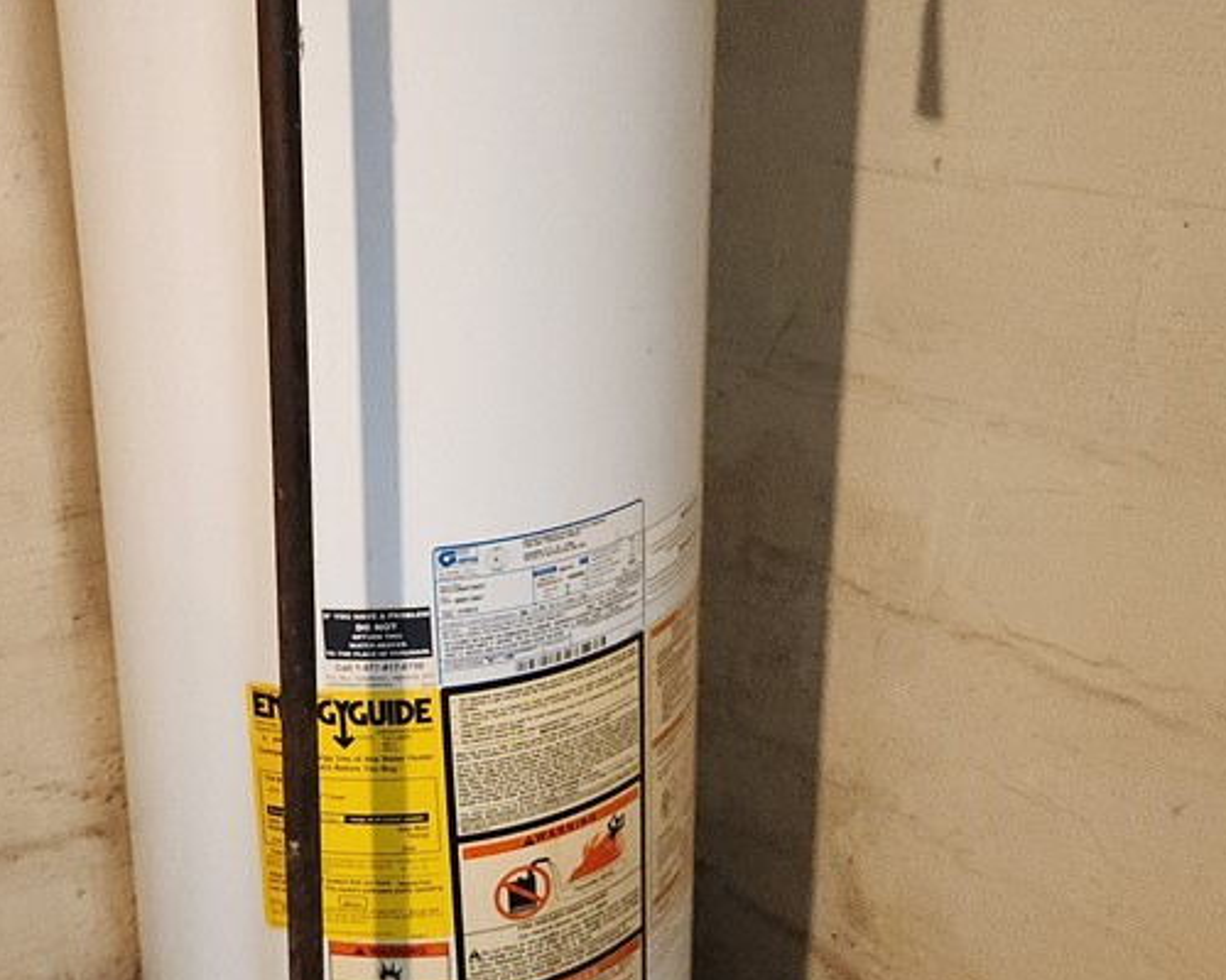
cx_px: 459
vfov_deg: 32.7
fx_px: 1669
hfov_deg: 40.1
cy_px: 443
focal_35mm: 46
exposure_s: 1/120
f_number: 1.8
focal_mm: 5.4
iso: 1000
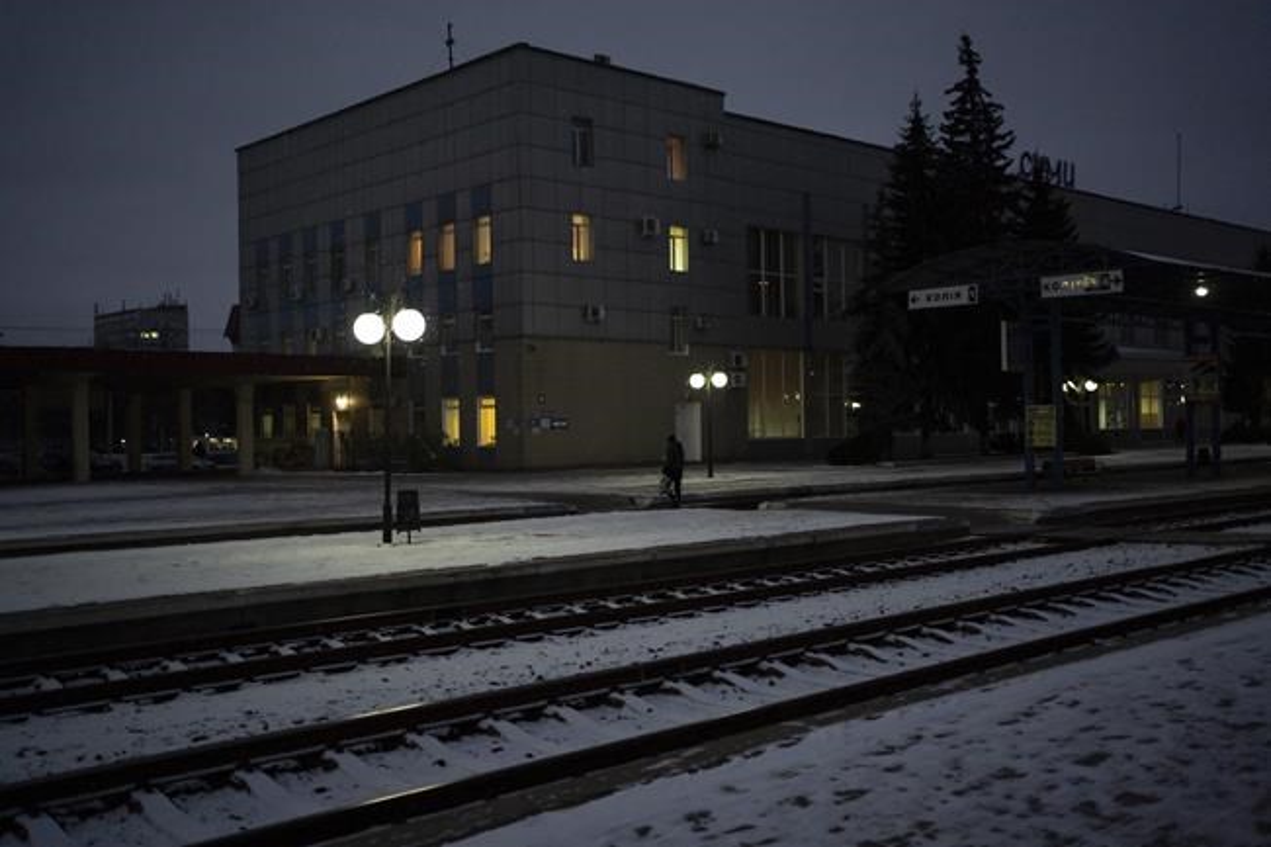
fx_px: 1235
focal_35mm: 35
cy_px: 424
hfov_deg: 54.4
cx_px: 636
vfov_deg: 37.8
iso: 3200
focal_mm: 35
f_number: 1.8
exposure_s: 1/800
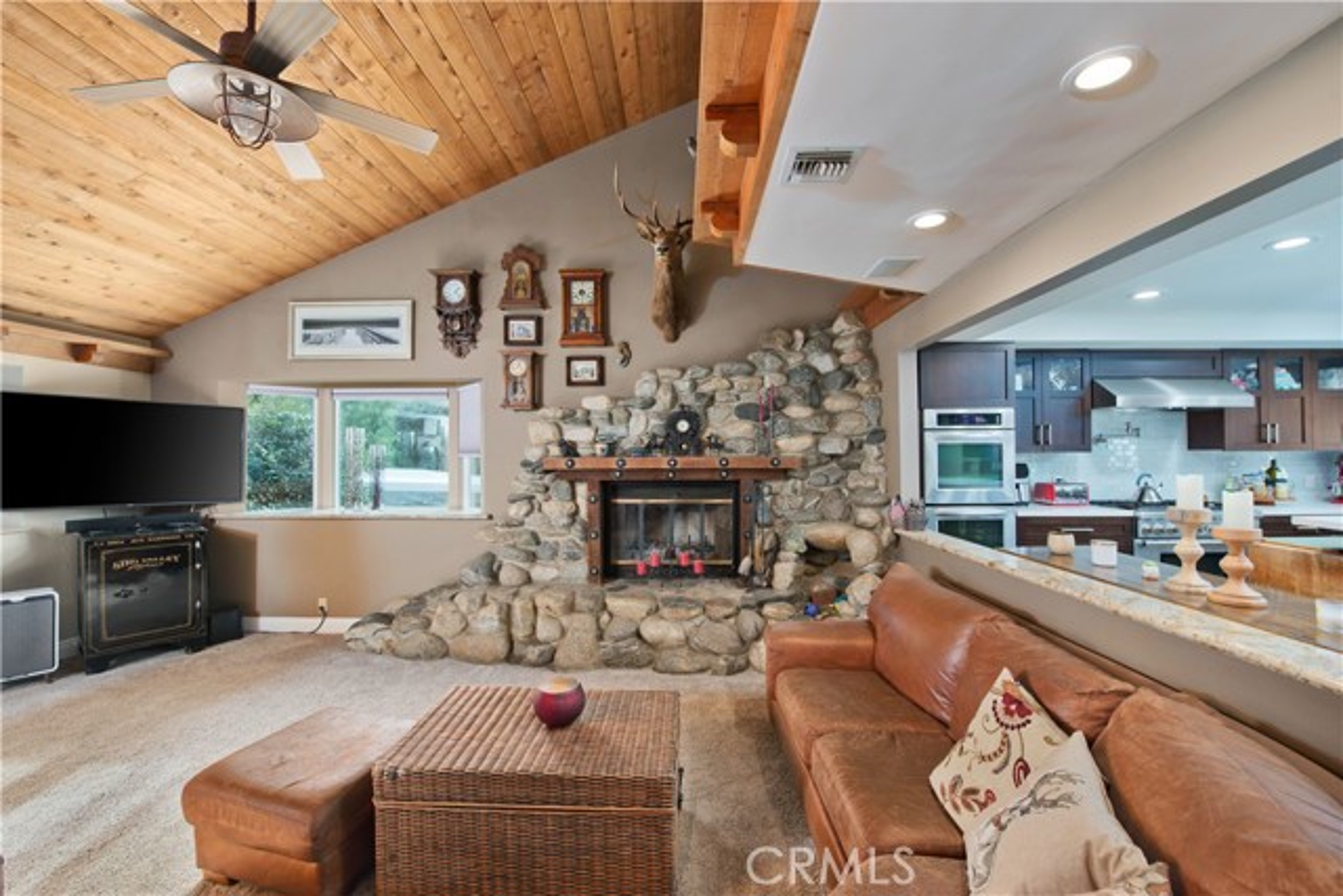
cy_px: 448
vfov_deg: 81.2
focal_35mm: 14
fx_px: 522
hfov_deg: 104.2
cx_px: 672
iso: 400
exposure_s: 1/200
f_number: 7.1
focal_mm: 14
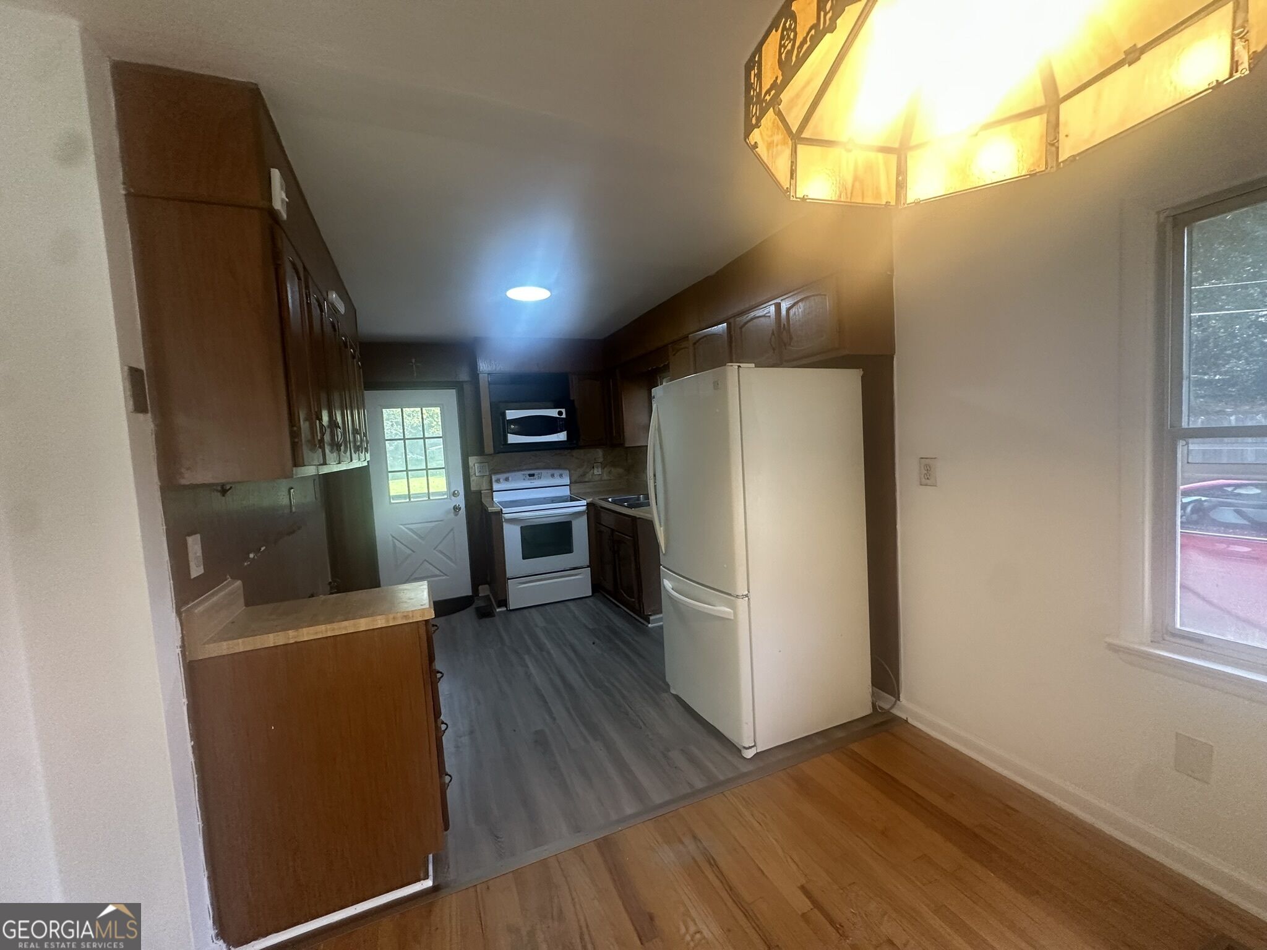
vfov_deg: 85.7
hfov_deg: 102.1
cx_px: 634
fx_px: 512
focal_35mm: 14
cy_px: 475
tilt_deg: -2.6
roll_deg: +1.8
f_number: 2.2
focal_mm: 2.22
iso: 250
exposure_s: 1/120
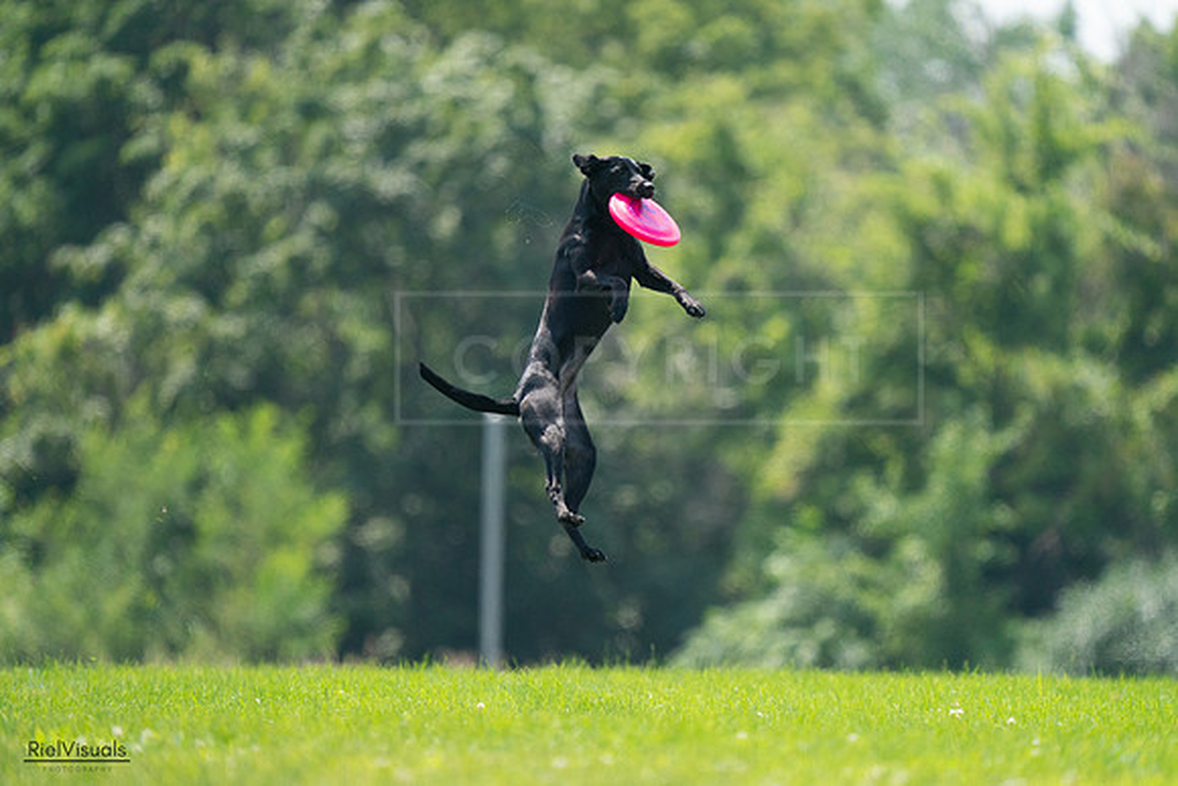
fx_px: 19637
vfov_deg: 2.3
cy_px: 393
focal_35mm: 600
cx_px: 589
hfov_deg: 3.4
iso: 2000
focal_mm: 600
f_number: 6.3
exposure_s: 1/4000
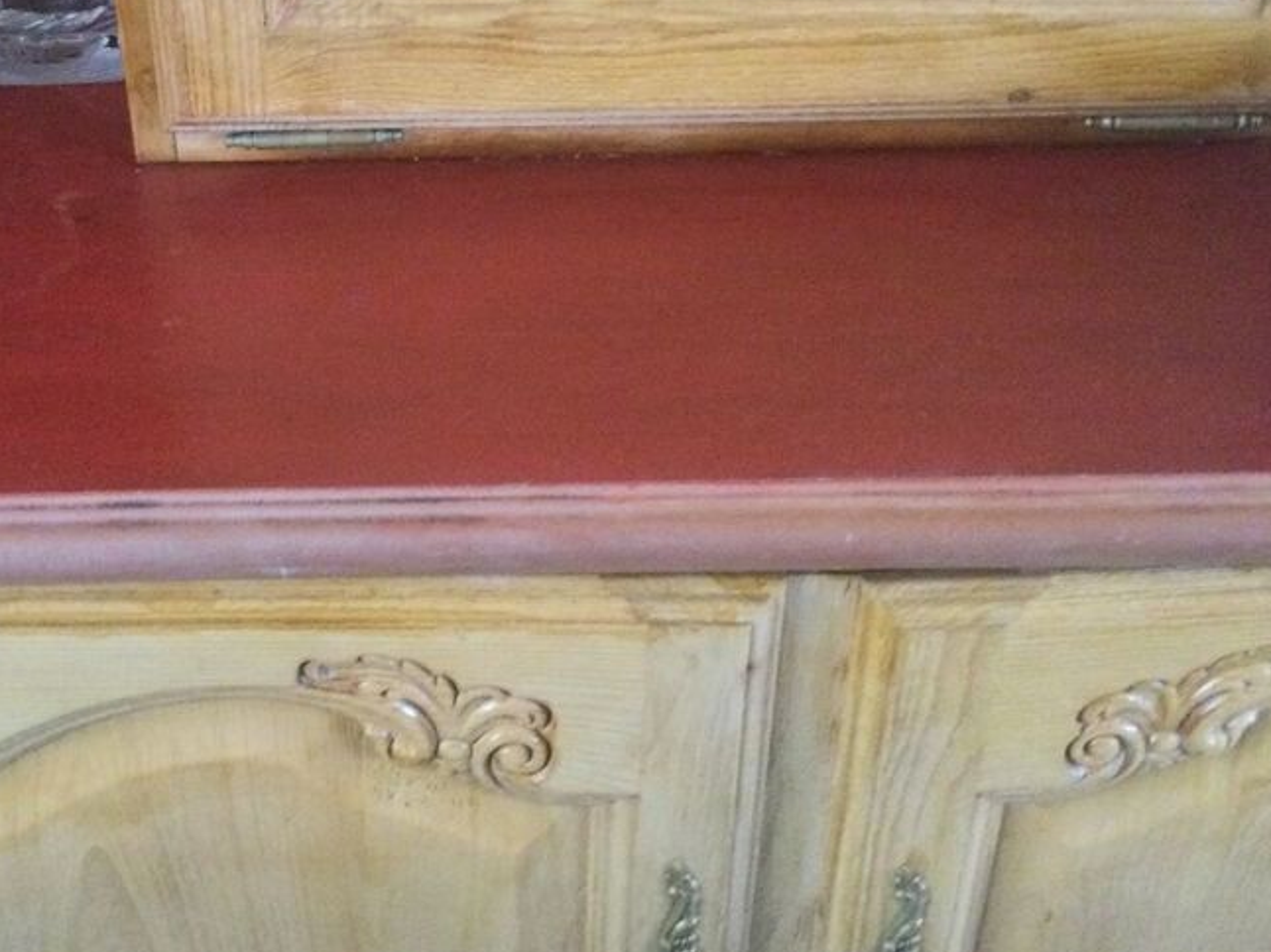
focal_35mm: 48
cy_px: 271
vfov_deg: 29.9
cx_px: 460
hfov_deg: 39.4
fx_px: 1762
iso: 250
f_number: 2.4
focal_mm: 3.3
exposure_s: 1/17
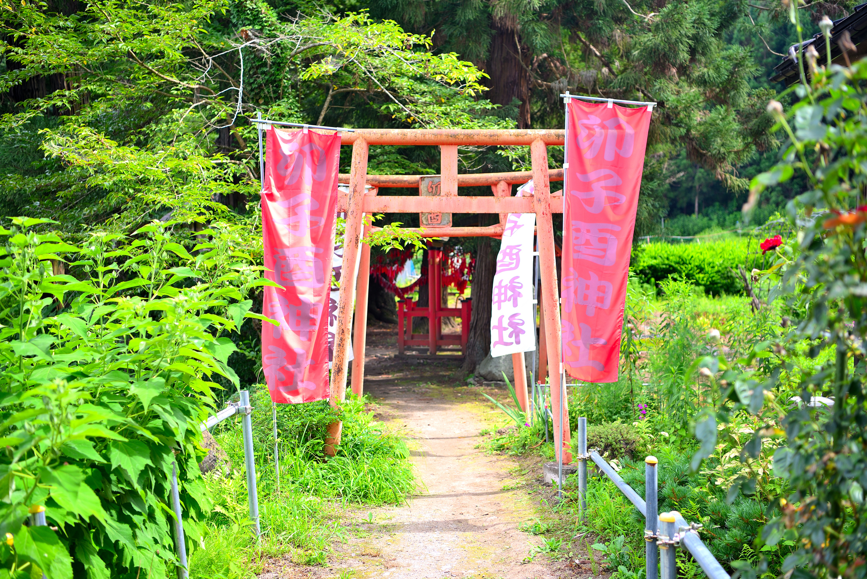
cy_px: 290
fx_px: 1108
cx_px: 434
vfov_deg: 29.3
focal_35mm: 46
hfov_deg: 42.7
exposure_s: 1/50
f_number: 3.2
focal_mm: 46
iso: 100
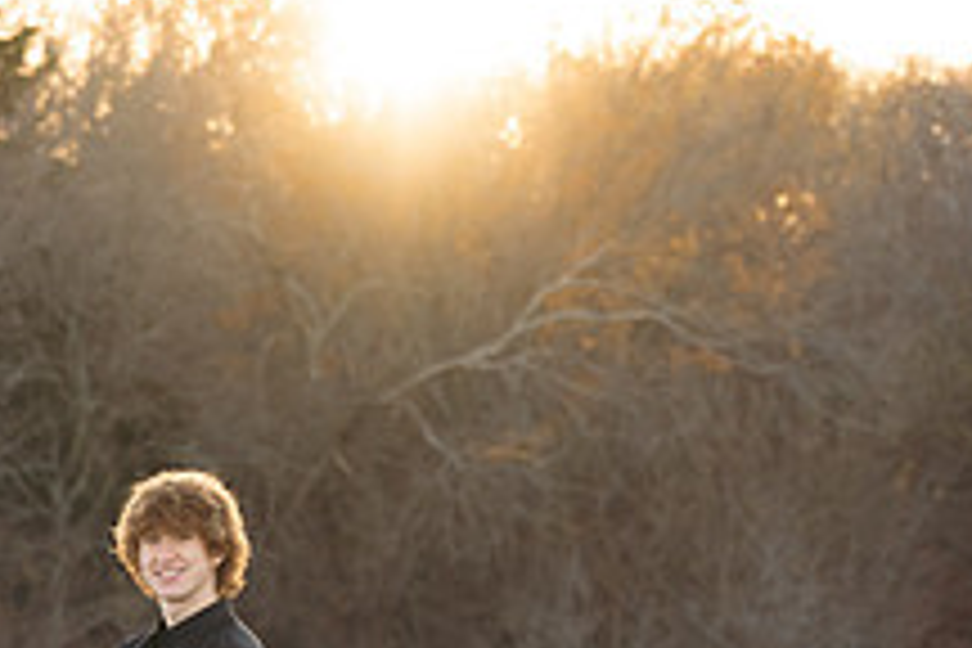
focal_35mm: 236
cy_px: 907
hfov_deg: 8.7
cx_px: 18
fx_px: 6372
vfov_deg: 5.8
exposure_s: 1/320
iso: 400
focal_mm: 75
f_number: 2.8
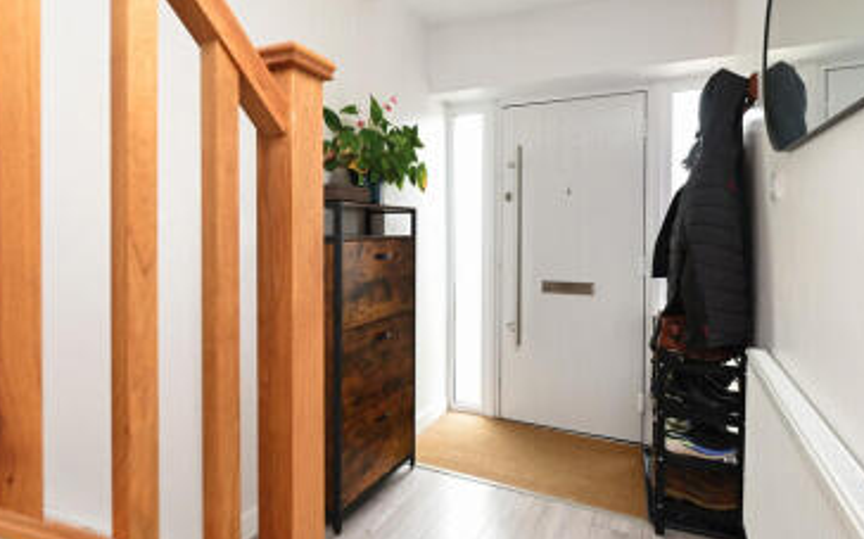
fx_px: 471
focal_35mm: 20
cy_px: 241
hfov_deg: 85.0
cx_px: 453
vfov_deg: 59.4
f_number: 5.6
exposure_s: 1/20
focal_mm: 15
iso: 400
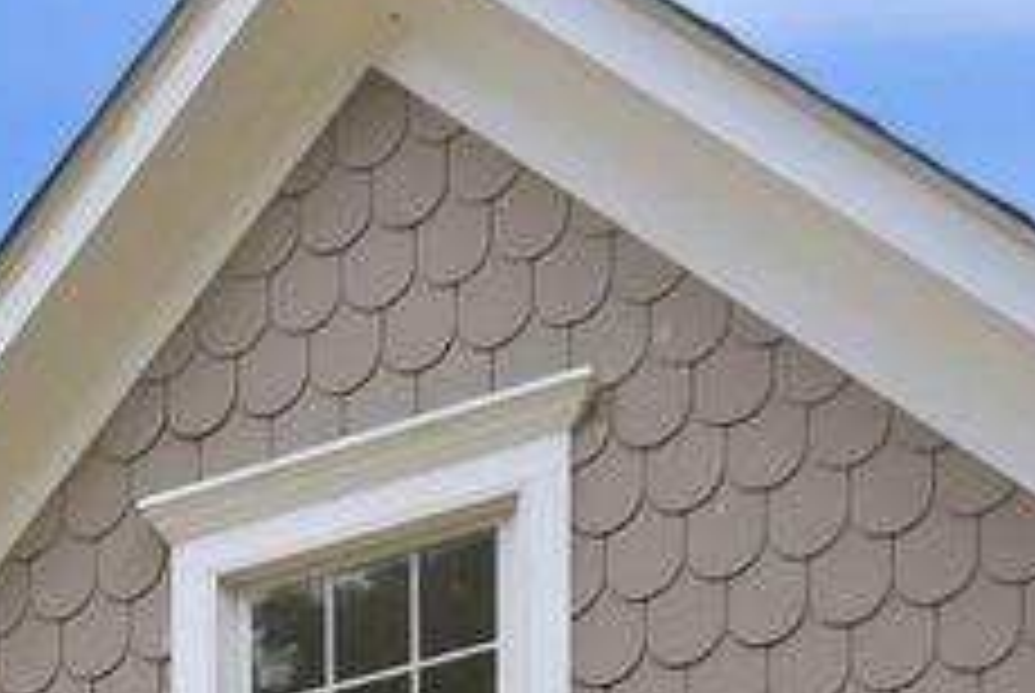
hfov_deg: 14.3
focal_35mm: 125
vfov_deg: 9.2
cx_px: -855
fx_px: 3598
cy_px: 1958
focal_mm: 20
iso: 200
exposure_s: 1/200
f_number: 8
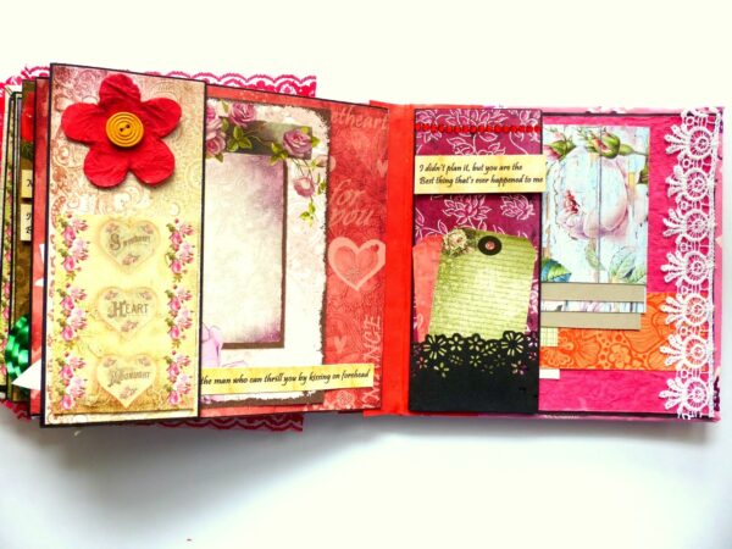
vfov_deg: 54.9
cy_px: 274
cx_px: 366
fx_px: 529
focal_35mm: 25
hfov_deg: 69.4
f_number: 3.2
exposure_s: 1/100
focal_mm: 4.5
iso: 100
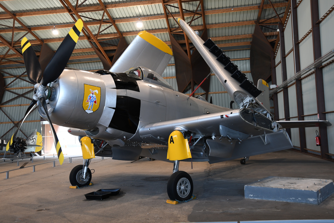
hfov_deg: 53.1
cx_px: 167
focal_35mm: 36
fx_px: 334
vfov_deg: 36.9
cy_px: 112
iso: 320
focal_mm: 24
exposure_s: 1/60
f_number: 4
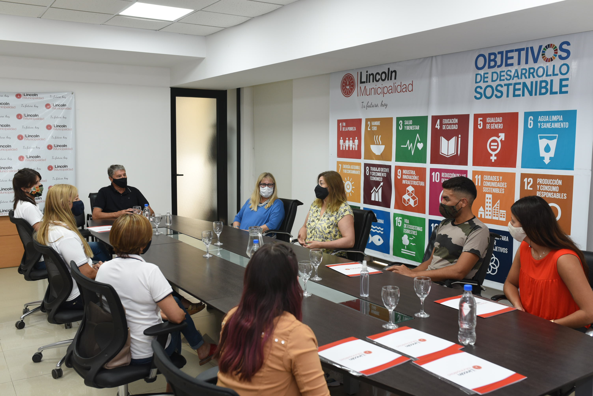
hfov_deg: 54.4
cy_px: 198
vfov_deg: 37.9
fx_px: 577
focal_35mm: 35
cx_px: 296
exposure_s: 1/125
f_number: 5
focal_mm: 35
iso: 800
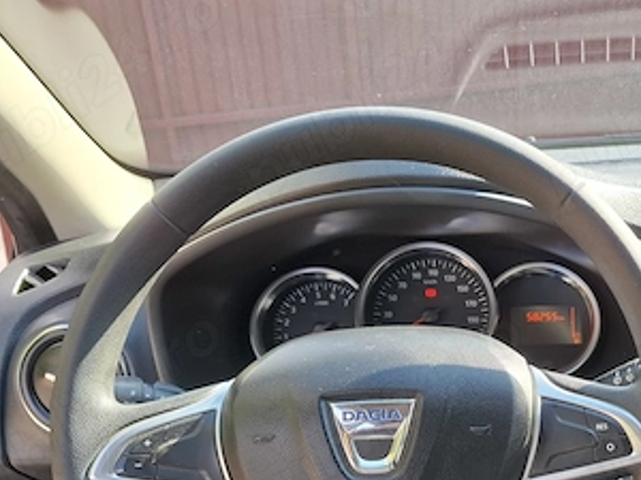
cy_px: 444
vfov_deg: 30.0
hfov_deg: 39.3
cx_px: 532
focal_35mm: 46
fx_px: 852
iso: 50
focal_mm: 5.54
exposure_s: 1/100
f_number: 1.8
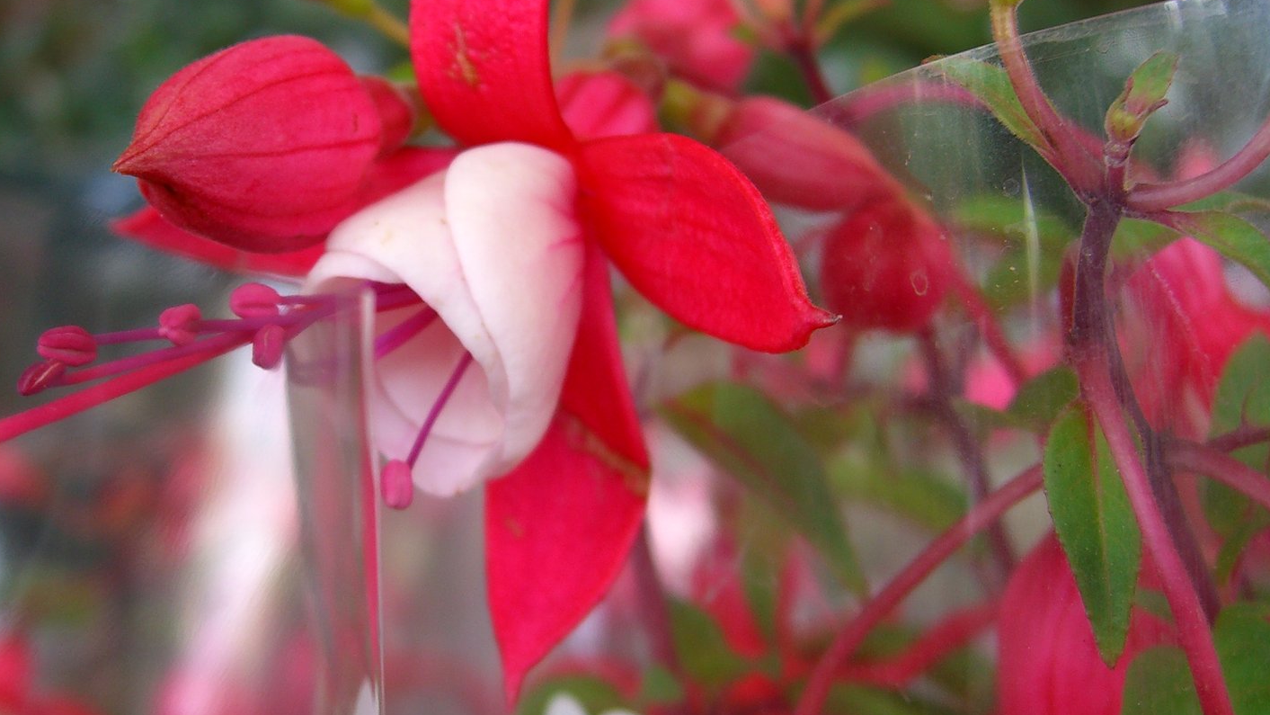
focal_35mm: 60
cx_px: 380
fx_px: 2021
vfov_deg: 20.0
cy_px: 317
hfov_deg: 34.4
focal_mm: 7.9
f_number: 2.8
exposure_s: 1/60
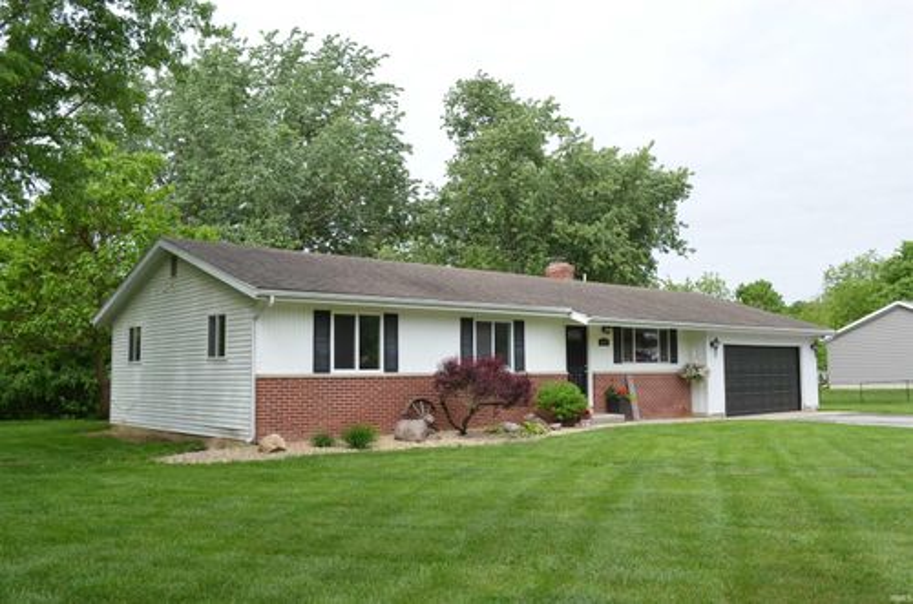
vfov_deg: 43.4
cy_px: 302
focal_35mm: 30
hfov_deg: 62.0
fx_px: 759
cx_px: 456
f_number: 8
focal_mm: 20
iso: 160
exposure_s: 1/250
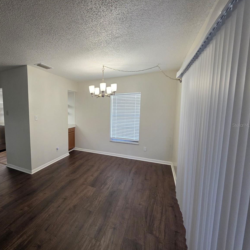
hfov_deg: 83.7
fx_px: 131
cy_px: 125
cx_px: 79
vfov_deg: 87.4
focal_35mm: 16
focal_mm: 2.2
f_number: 1.9
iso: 250
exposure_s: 1/120
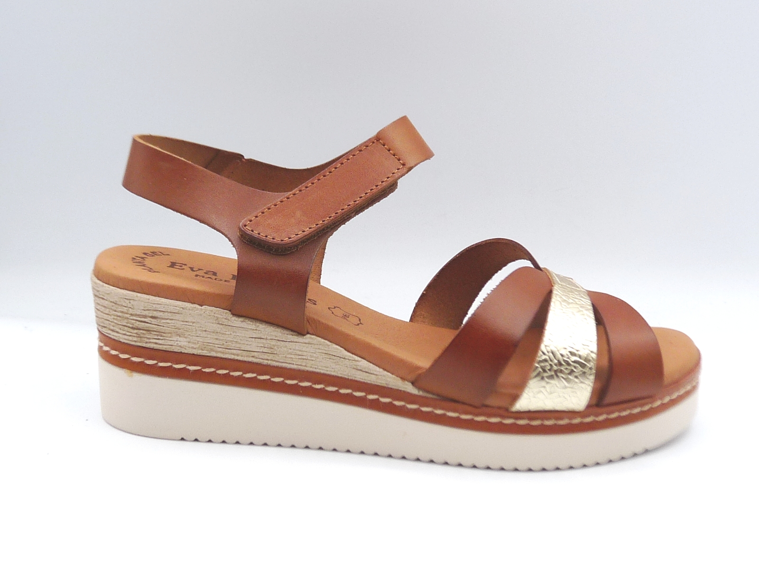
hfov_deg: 38.2
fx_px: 1096
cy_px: 284
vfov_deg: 29.1
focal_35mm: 50
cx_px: 380
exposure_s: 1/250
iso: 100
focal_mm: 4.9
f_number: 4
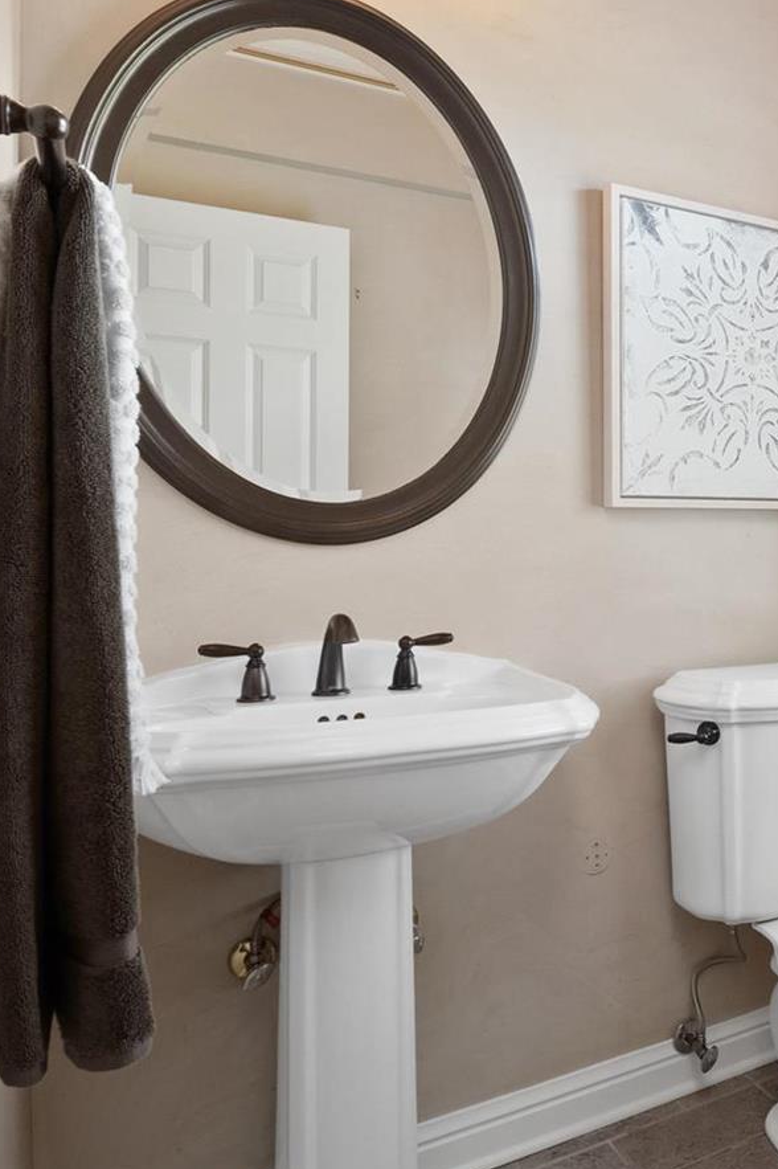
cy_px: 557
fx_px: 941
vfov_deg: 63.6
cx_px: 893
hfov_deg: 36.5
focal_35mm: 29
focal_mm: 8
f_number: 8
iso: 400
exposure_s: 1/4
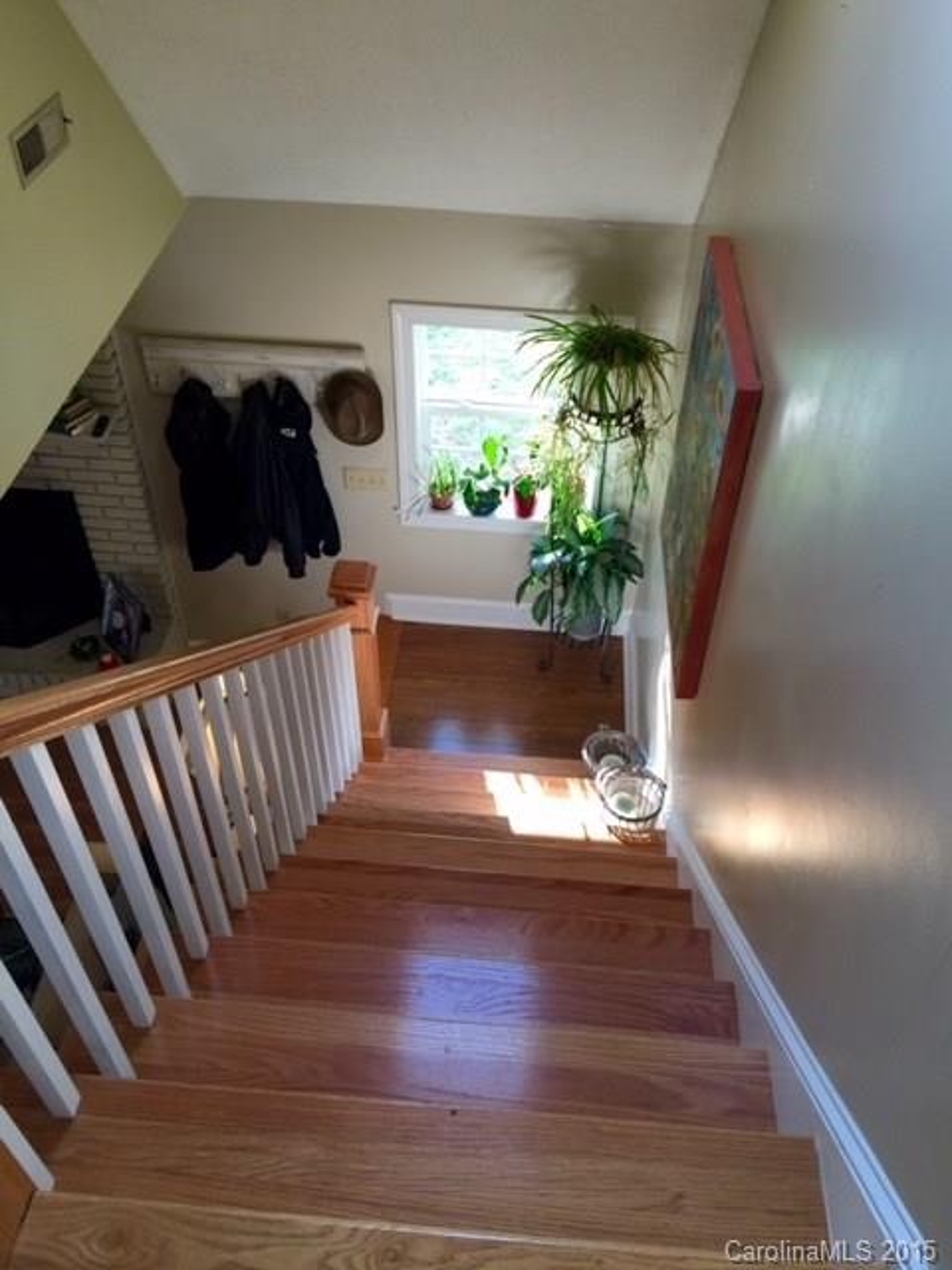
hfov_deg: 48.2
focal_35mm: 29
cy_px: 635
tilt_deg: -44.3
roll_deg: -0.7
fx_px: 1063
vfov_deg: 61.7
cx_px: 476
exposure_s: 1/40
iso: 32
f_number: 2.2
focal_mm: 4.15
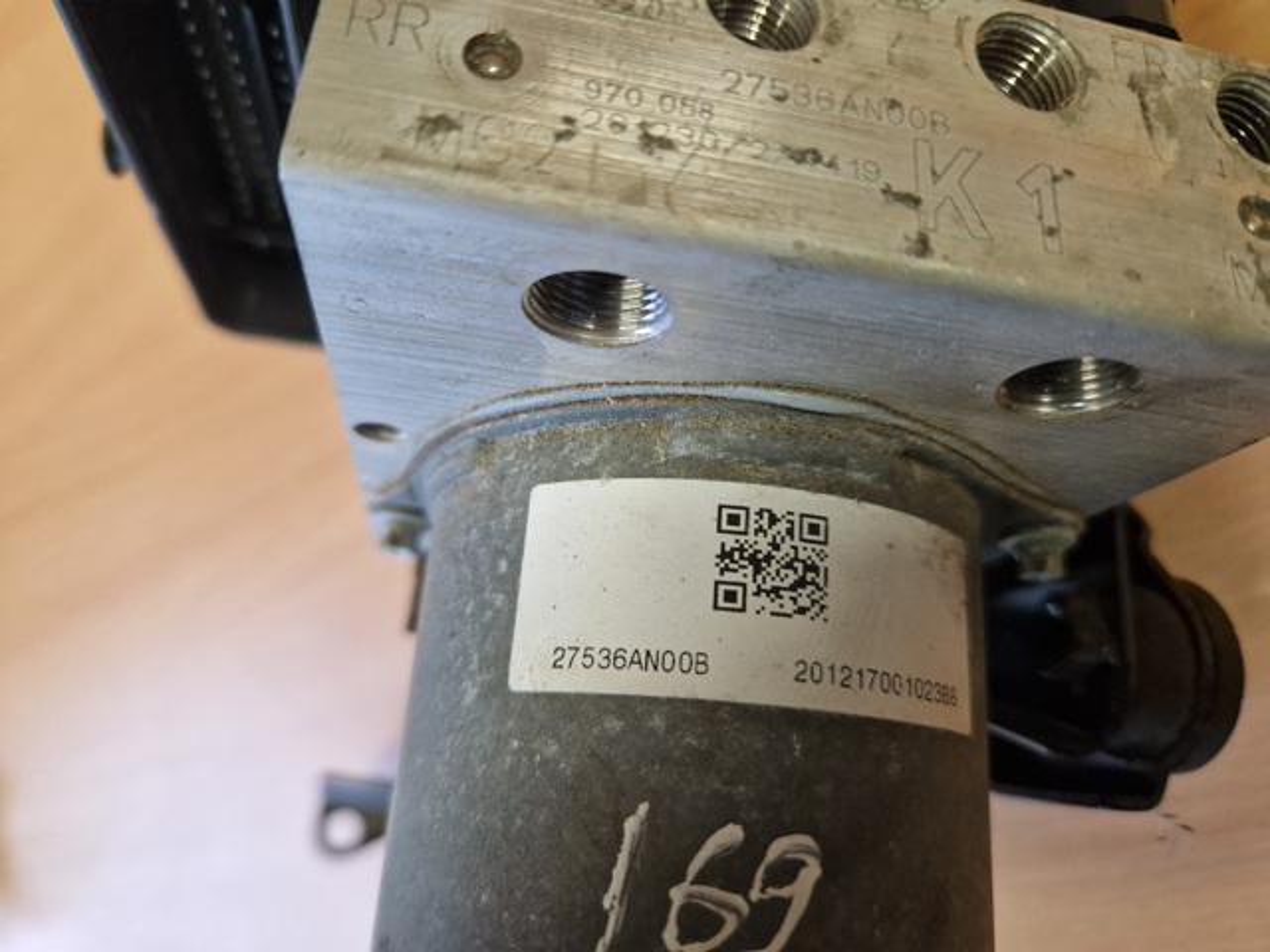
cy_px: 476
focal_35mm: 23
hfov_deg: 73.9
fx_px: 844
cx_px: 635
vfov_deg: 58.9
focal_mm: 5.4
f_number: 1.8
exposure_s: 1/100
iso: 160
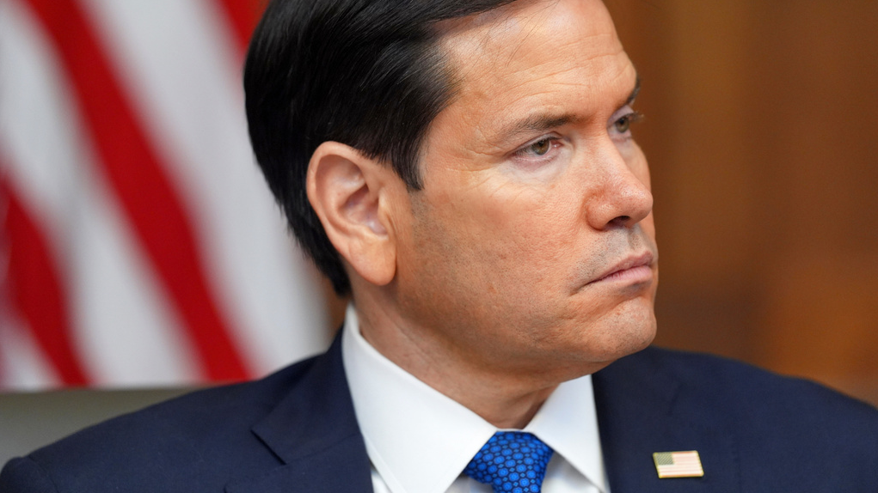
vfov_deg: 3.9
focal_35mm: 315
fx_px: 7333
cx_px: 439
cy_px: 216
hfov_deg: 6.9
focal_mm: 300
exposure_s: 1/400
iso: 2500
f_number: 3.2
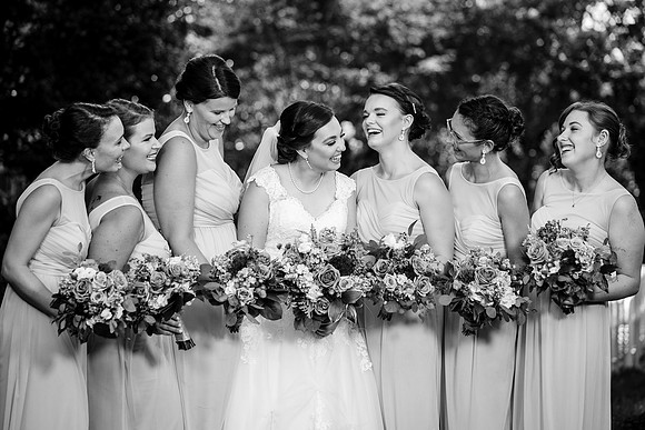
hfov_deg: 13.4
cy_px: 215
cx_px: 322
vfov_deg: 9.0
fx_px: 2737
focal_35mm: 153
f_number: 4
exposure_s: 1/200
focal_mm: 151
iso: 100
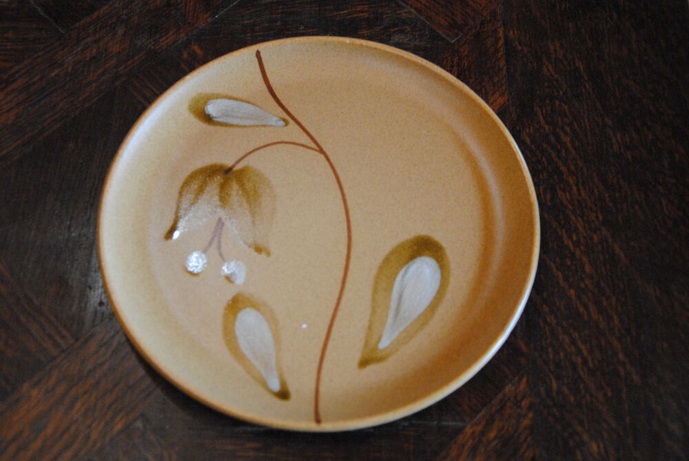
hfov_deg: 38.8
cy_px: 230
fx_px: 977
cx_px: 344
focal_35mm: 51
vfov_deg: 26.5
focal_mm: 34
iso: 1600
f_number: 4.2
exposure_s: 1/30
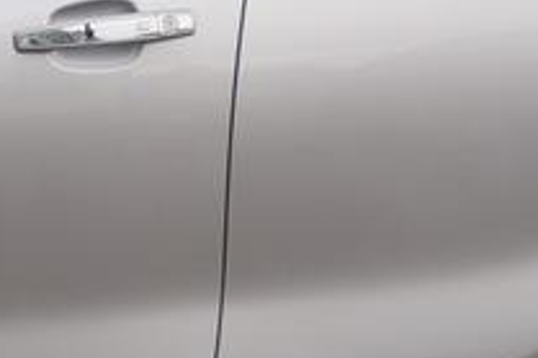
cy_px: 124
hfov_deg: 21.7
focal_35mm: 92
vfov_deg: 14.8
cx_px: 67
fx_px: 1374
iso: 100
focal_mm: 10
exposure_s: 1/125
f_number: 5.6
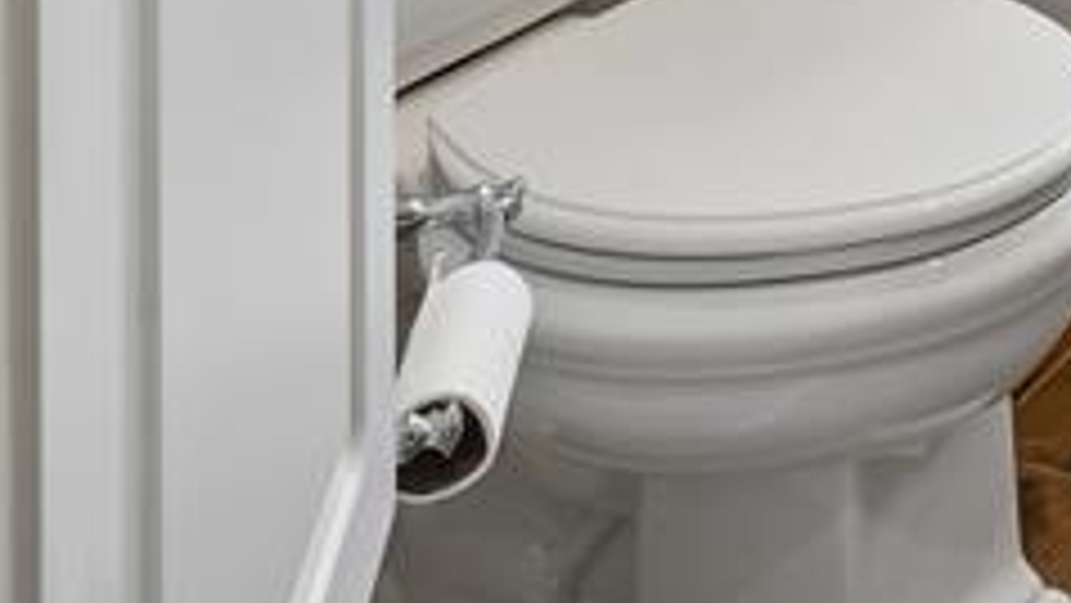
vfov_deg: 13.5
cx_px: 1782
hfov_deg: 23.2
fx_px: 1790
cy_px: -873
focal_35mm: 63
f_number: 8
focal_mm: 14
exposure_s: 1/20
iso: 500
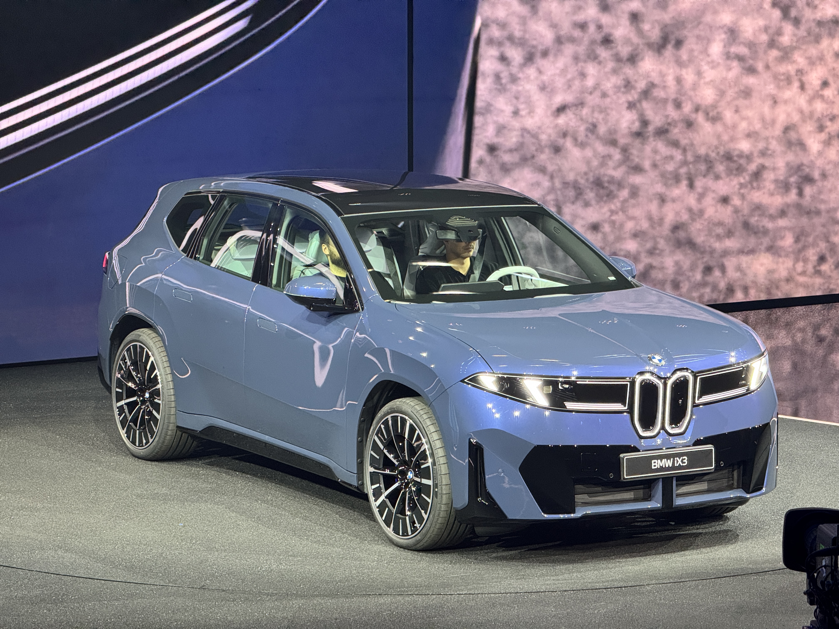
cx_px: 420
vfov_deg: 12.3
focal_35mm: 120
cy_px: 314
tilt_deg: -6.6
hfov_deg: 16.4
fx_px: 2908
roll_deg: +0.4
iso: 320
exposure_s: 1/59
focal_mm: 15.66
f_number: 2.8
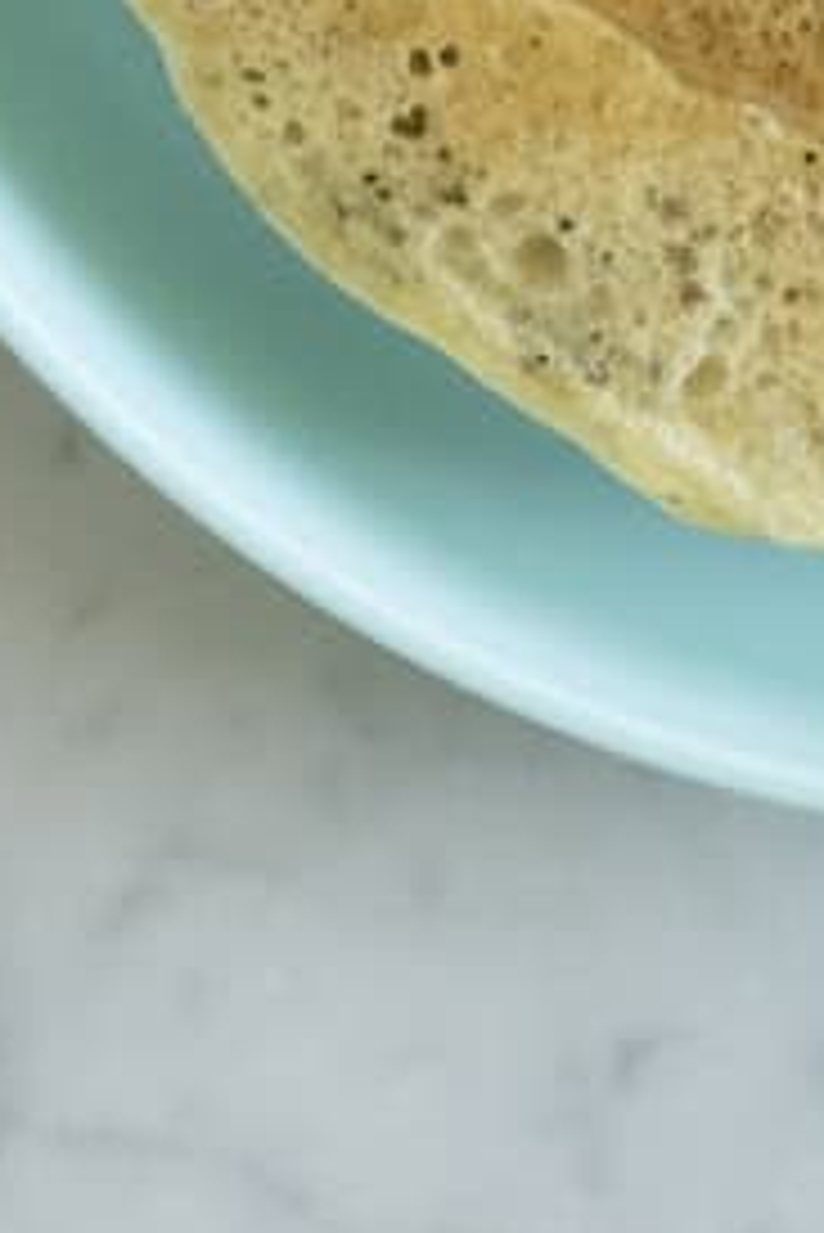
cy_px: -2439
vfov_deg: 4.3
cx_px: 194
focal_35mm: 460
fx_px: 15772
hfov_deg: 3.0
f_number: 5.6
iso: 1250
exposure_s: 1/250
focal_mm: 70
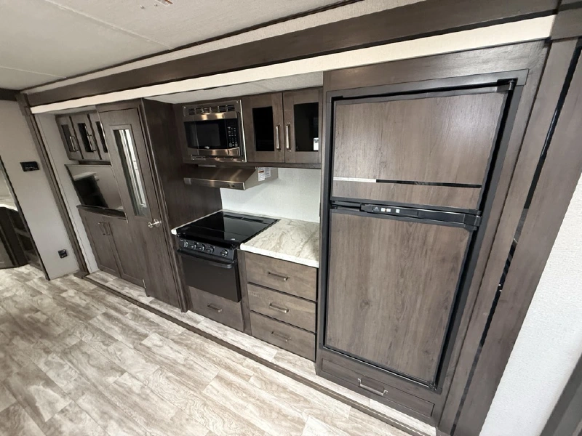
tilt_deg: -16.5
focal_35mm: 14
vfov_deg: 85.7
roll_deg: +0.5
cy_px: 218
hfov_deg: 102.1
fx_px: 235
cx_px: 291
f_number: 2.2
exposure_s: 1/60
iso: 400
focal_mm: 2.22
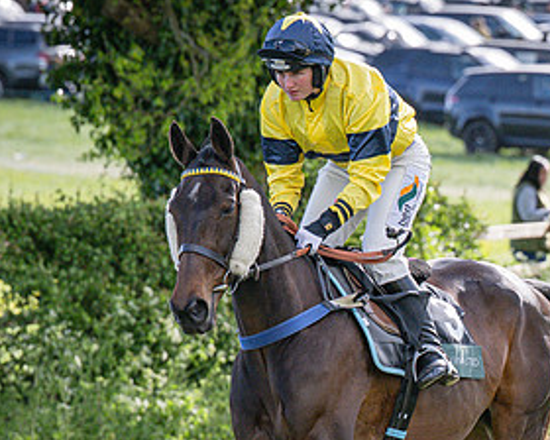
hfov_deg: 4.7
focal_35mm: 410
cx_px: 381
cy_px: 344
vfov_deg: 3.8
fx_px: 6674
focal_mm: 125
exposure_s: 1/2000
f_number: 4
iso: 400
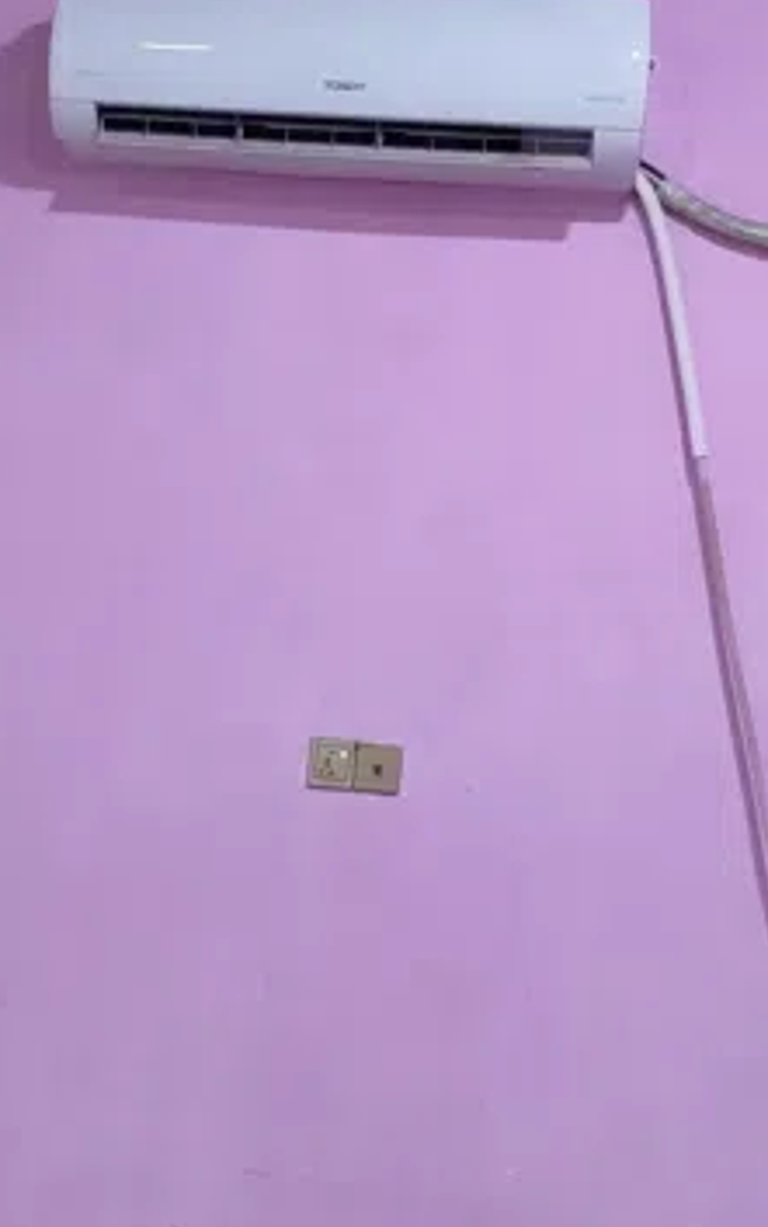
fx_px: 1003
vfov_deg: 62.8
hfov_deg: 41.6
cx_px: 292
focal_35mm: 30
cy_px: 570
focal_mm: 6.04
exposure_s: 1/33
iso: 616
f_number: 1.9
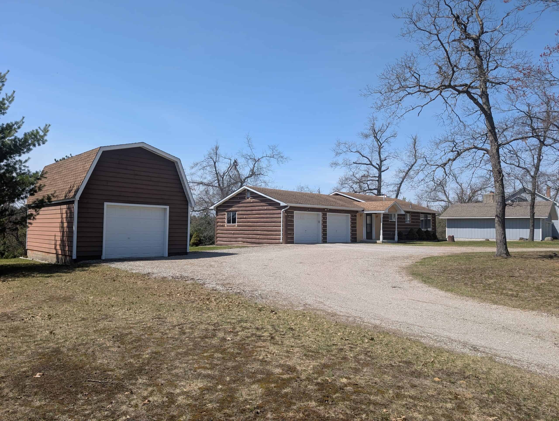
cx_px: 280
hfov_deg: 71.5
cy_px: 210
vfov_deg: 56.9
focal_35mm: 24
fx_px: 388
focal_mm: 6.9
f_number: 1.68
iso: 21
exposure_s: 1/1080
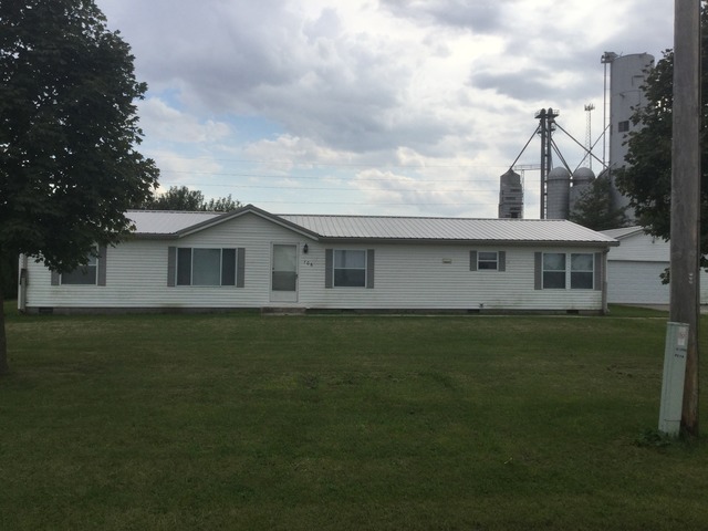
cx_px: 354
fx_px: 634
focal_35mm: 31
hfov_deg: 58.4
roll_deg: -0.9
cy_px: 266
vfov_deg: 45.4
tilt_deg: +0.7
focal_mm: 3.3
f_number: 2.4
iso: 25
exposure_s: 1/1314
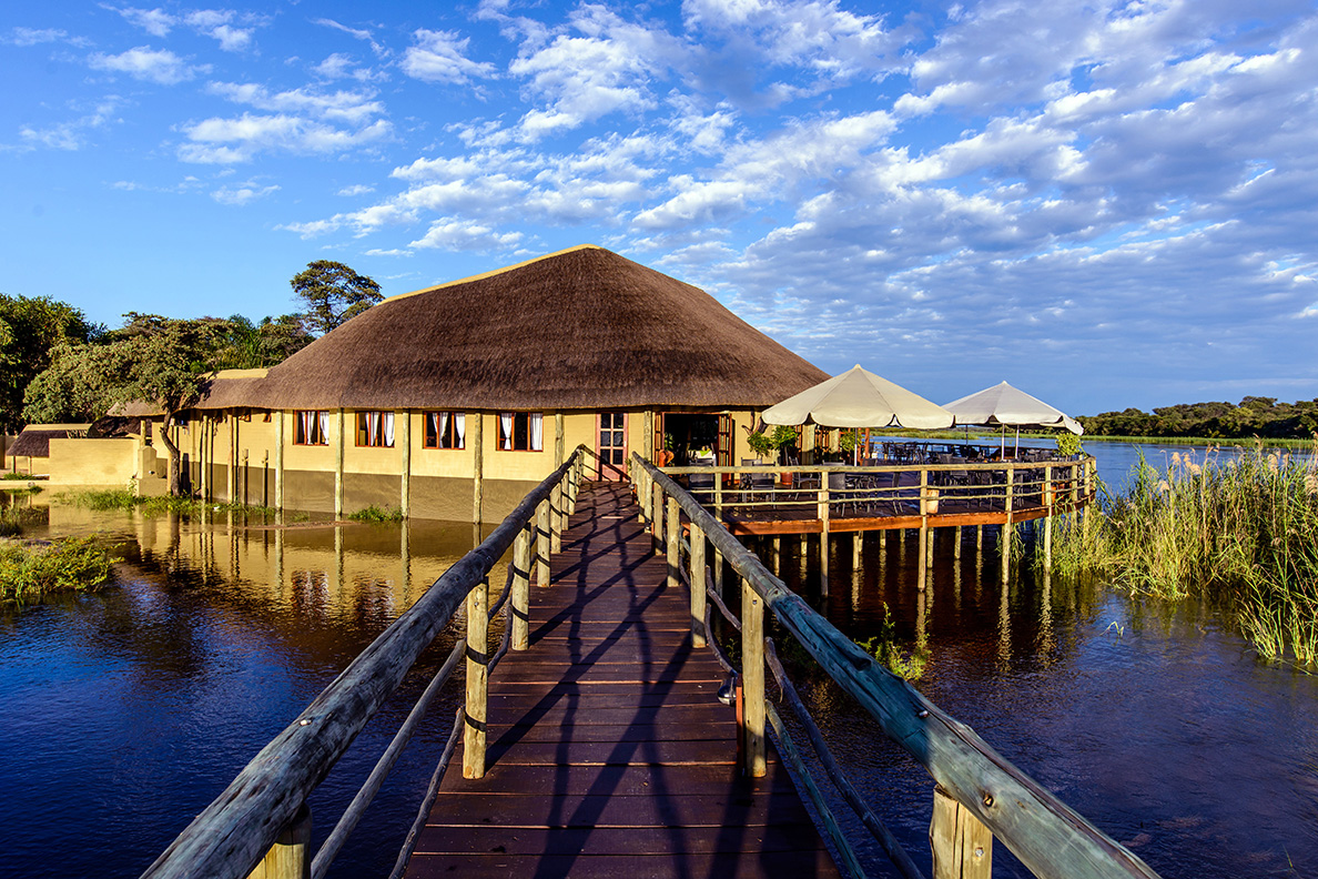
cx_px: 659
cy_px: 440
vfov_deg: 61.9
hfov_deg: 84.0
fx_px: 732
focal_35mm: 20
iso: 200
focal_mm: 20
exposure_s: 1/500
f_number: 7.1
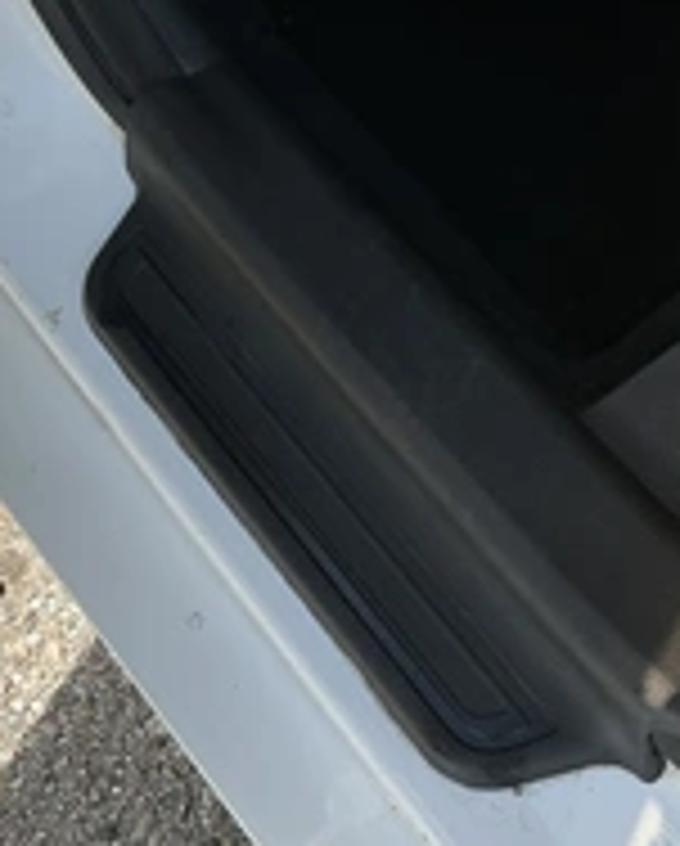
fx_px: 1456
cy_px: 374
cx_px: 423
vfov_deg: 32.4
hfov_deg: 26.2
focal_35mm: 58
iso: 25
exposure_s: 1/314
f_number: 1.8
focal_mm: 3
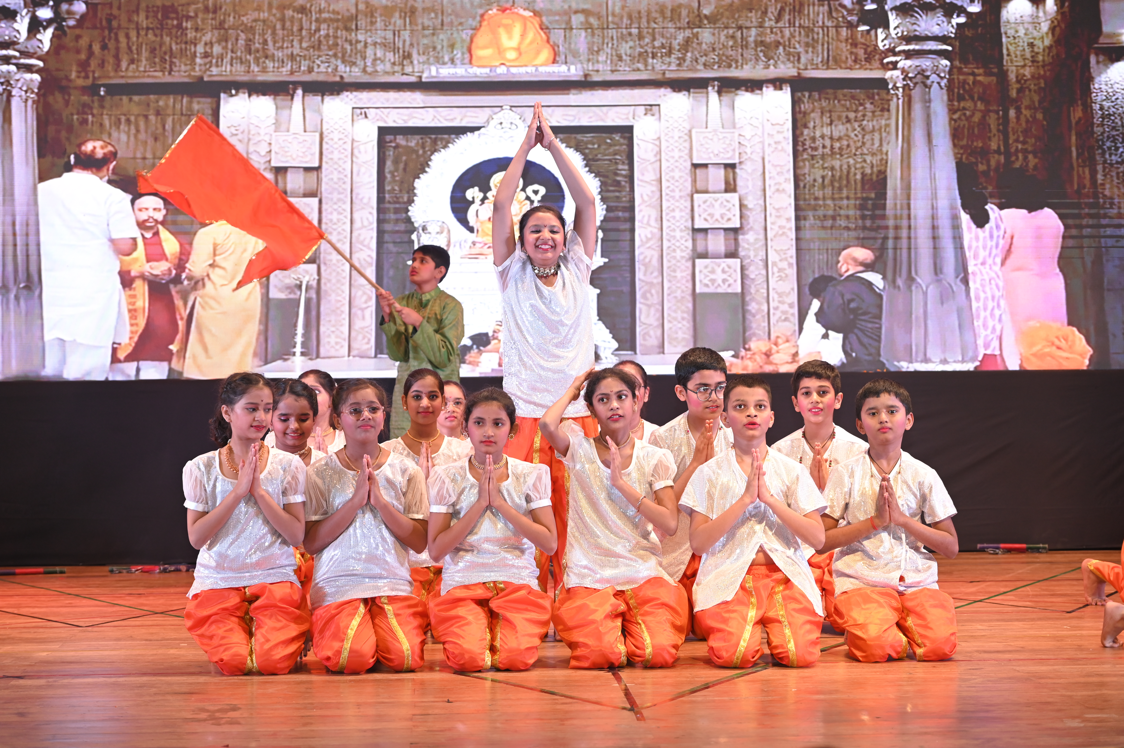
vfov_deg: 19.2
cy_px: 374
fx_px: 2215
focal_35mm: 71
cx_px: 562
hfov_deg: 28.5
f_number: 4
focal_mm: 71
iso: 1000
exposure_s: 1/160
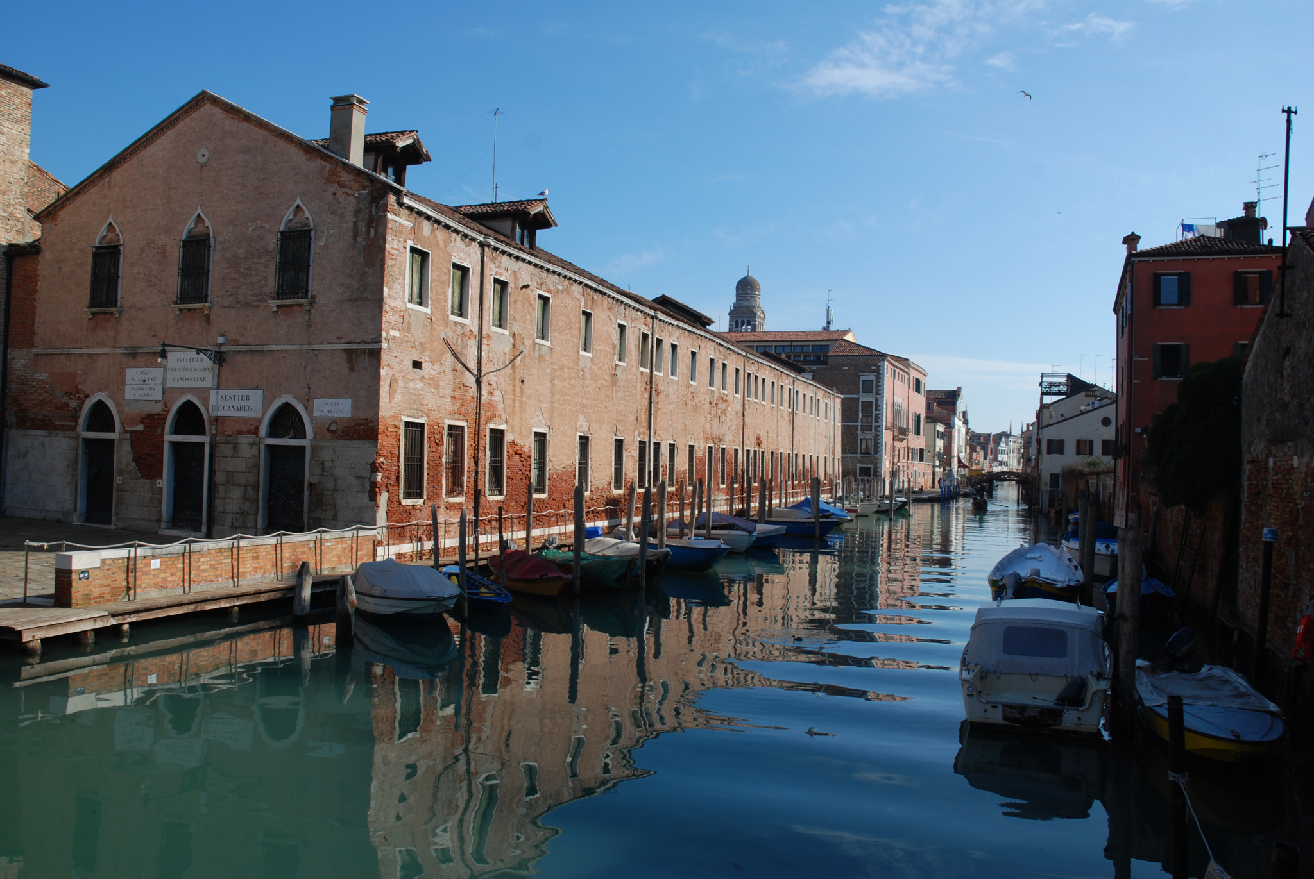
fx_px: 987
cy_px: 440
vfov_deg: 48.1
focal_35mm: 27
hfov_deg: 67.3
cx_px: 657
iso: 100
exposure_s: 1/200
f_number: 9
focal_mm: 18
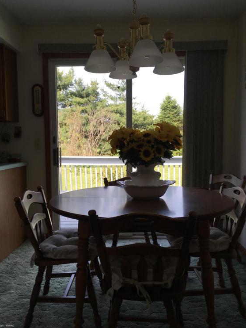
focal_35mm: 30
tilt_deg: -3.5
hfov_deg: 46.8
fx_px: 284
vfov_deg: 59.9
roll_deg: +0.8
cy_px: 167
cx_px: 125
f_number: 2.2
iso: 25
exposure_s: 1/252
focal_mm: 4.15
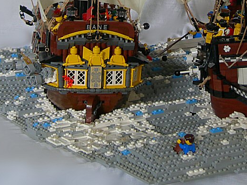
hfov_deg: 16.7
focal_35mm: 118
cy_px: -25
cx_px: 160
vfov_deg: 12.3
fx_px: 842
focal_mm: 10.6
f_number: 3.2
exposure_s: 1/4
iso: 50
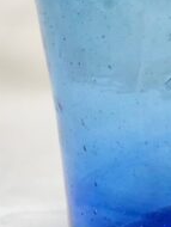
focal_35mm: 240
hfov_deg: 6.2
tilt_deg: -6.7
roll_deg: +0.5
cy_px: 72
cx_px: 197
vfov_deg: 8.2
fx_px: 1577
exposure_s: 1/30
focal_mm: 6.6
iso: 20
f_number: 2.8
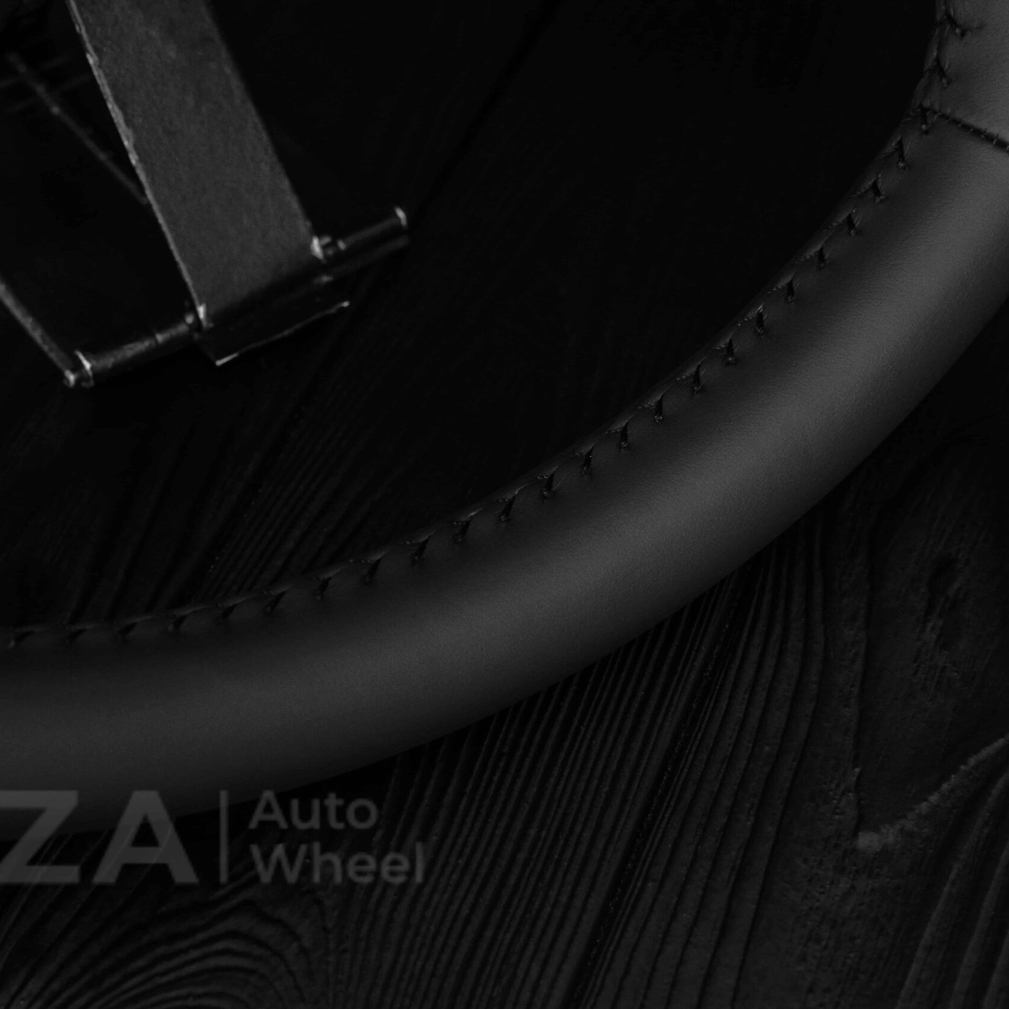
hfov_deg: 25.5
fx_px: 2231
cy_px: 500
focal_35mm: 68
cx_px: 547
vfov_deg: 25.5
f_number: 6.3
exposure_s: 1/125
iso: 500
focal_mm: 35
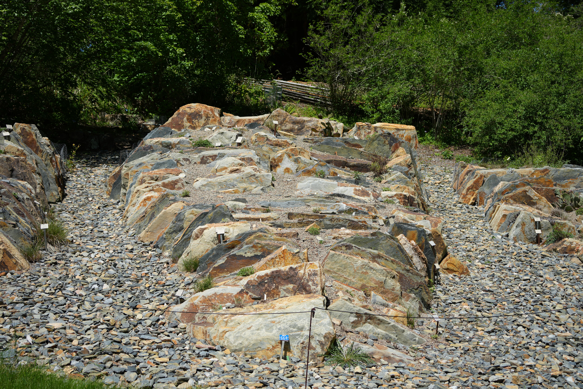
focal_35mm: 50
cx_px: 292
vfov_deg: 27.0
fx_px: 810
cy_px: 194
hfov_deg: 39.6
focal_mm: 50
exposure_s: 1/500
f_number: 5.6
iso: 100
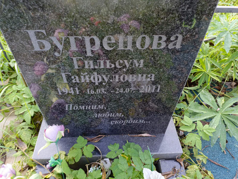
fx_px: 172
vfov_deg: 54.9
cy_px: 90
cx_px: 119
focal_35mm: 25
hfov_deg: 69.4
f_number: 1.69
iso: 159
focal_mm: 4.76
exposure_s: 1/60
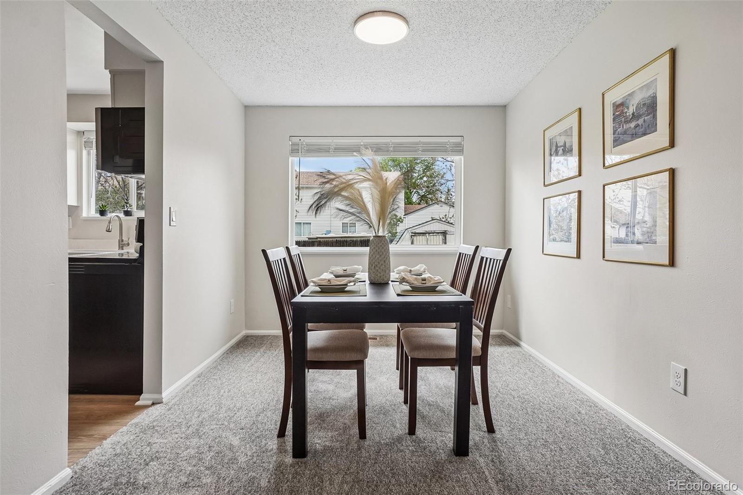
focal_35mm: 18
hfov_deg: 90.0
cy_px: 248
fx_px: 371
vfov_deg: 67.4
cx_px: 372
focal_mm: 12
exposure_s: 1/30
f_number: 8
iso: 160
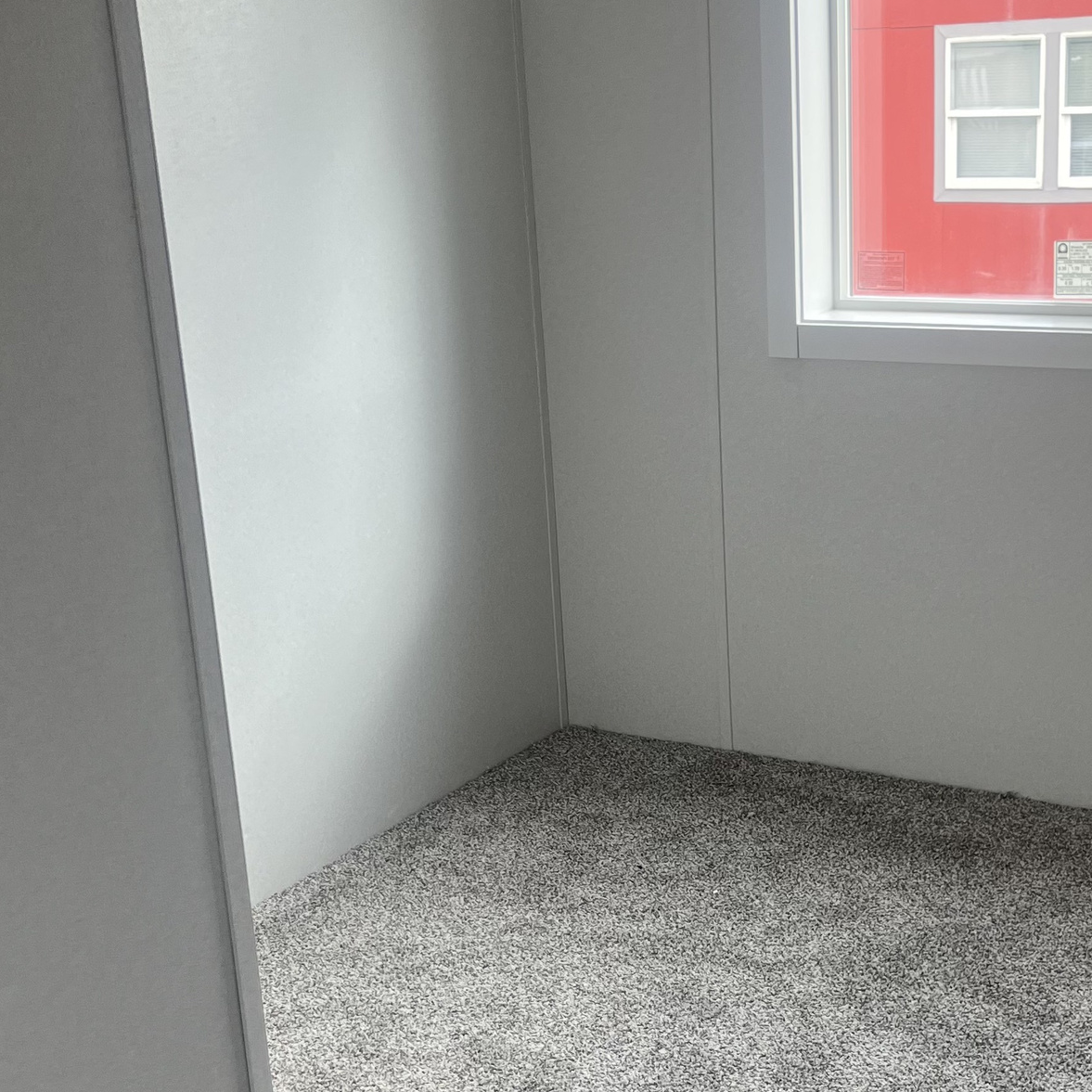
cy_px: 587
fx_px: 1428
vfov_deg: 41.8
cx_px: 635
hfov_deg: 41.7
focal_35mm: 40
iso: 50
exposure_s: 1/120
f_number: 1.6
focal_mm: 5.1
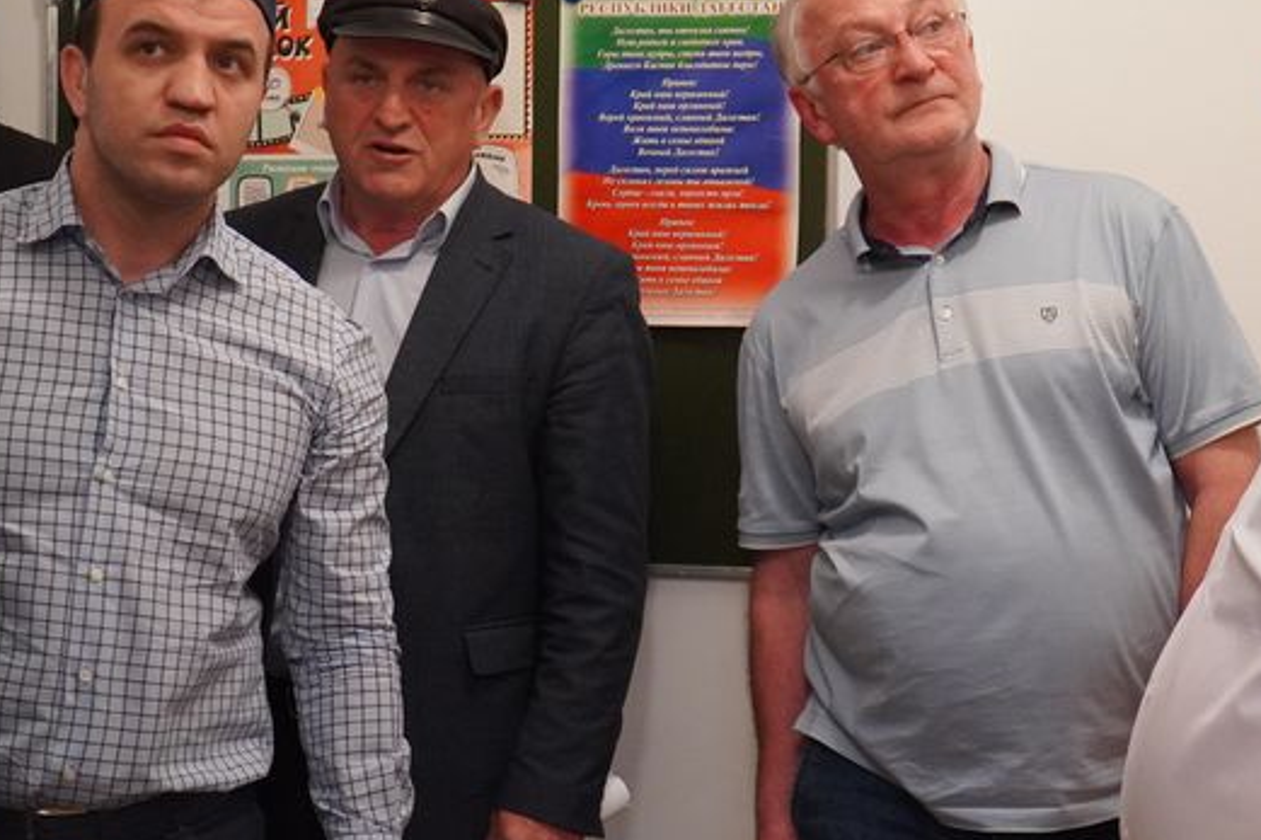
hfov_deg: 30.1
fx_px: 2338
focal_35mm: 67
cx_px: 779
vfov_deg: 20.3
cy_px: 345
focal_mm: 29
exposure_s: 1/160
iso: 3200
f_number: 4
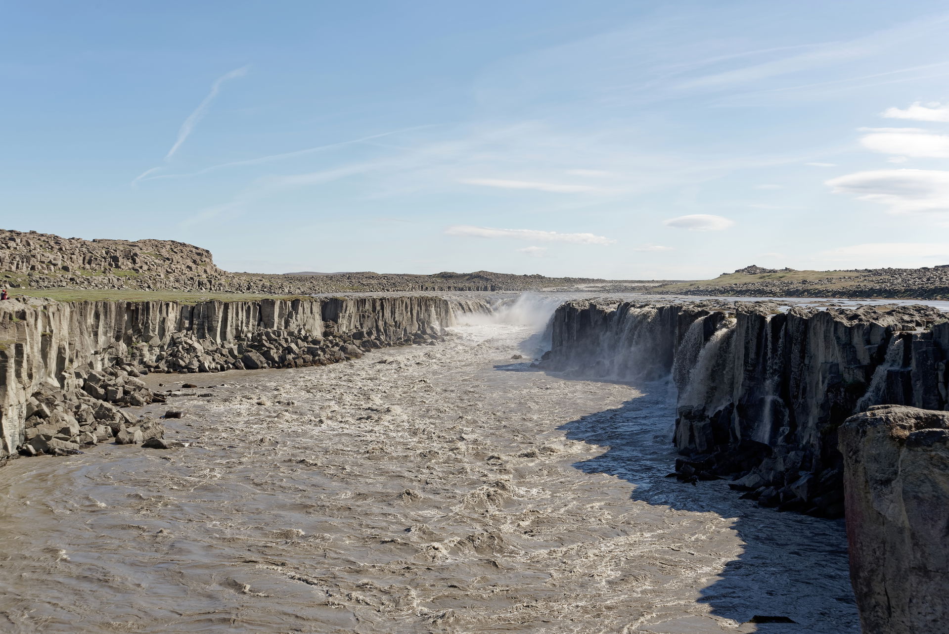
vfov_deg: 29.9
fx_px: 1187
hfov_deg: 43.6
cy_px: 317
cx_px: 474
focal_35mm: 45
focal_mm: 45
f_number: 9
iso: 100
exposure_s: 1/320
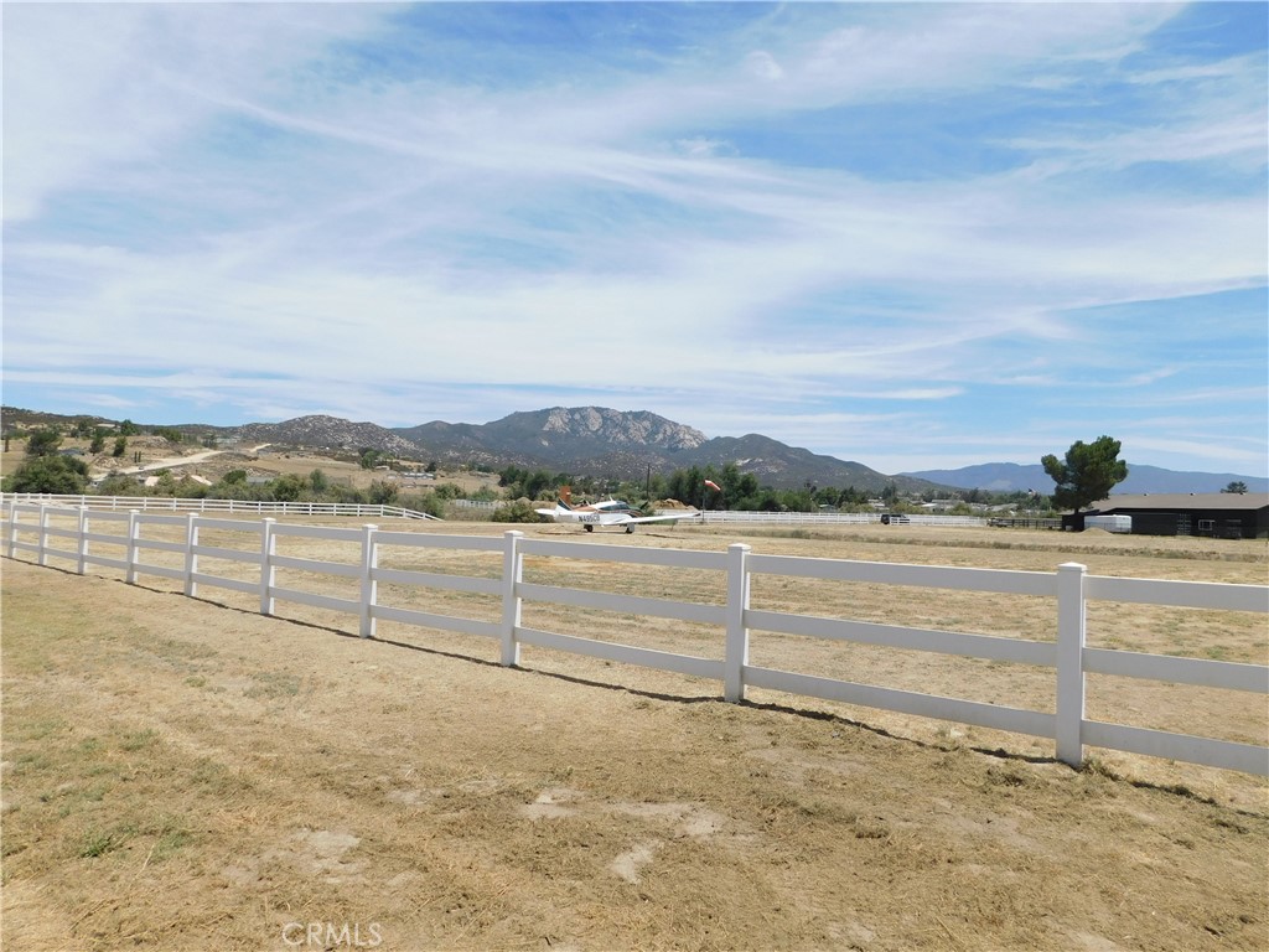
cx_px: 634
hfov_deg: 73.9
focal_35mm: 23
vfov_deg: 58.9
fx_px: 843
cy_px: 476
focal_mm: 4
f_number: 6
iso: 125
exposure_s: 1/640
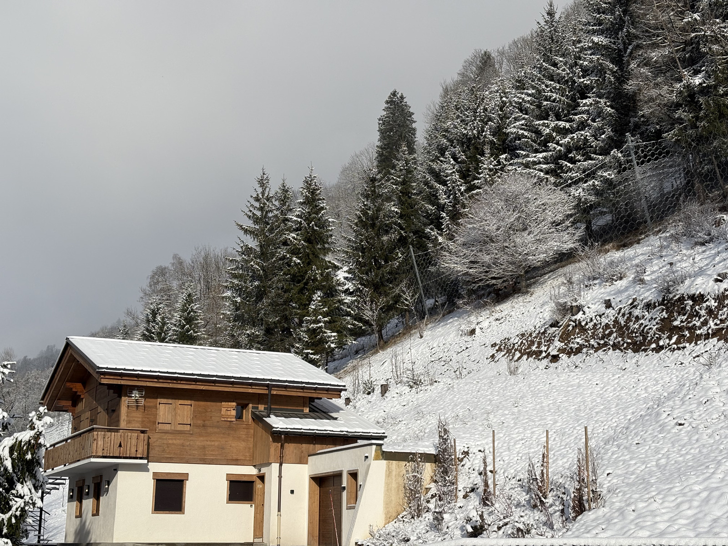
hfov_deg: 36.8
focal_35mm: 52
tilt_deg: +13.8
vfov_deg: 28.0
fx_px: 1094
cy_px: 273
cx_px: 364
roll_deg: -0.1
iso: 25
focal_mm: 5.96
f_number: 1.6
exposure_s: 1/4630
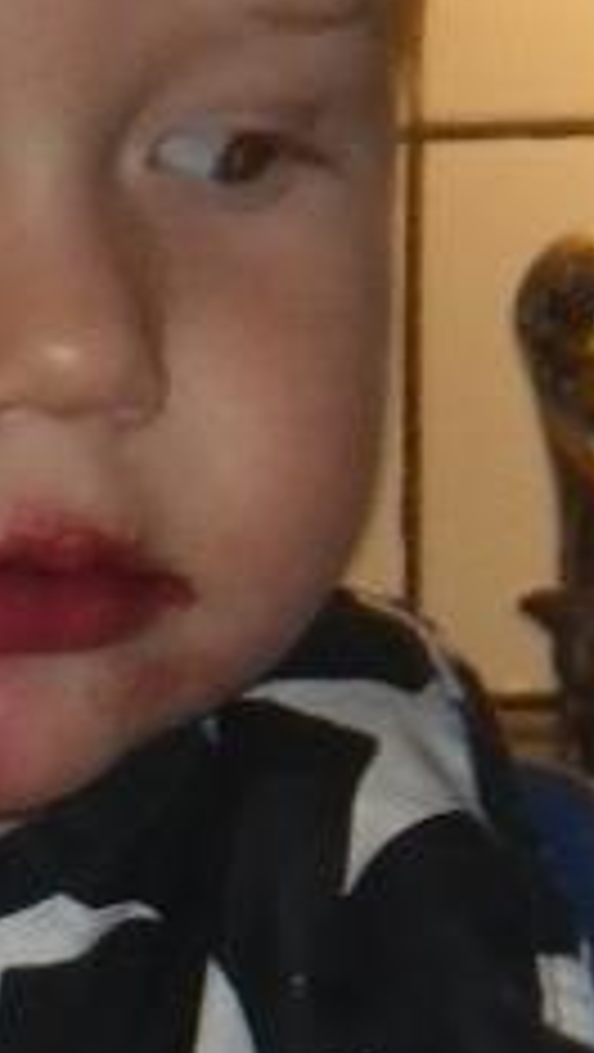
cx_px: -153
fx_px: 10254
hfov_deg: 3.3
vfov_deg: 5.9
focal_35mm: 367
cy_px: 900
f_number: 4.8
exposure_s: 1/100
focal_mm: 13.7
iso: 400
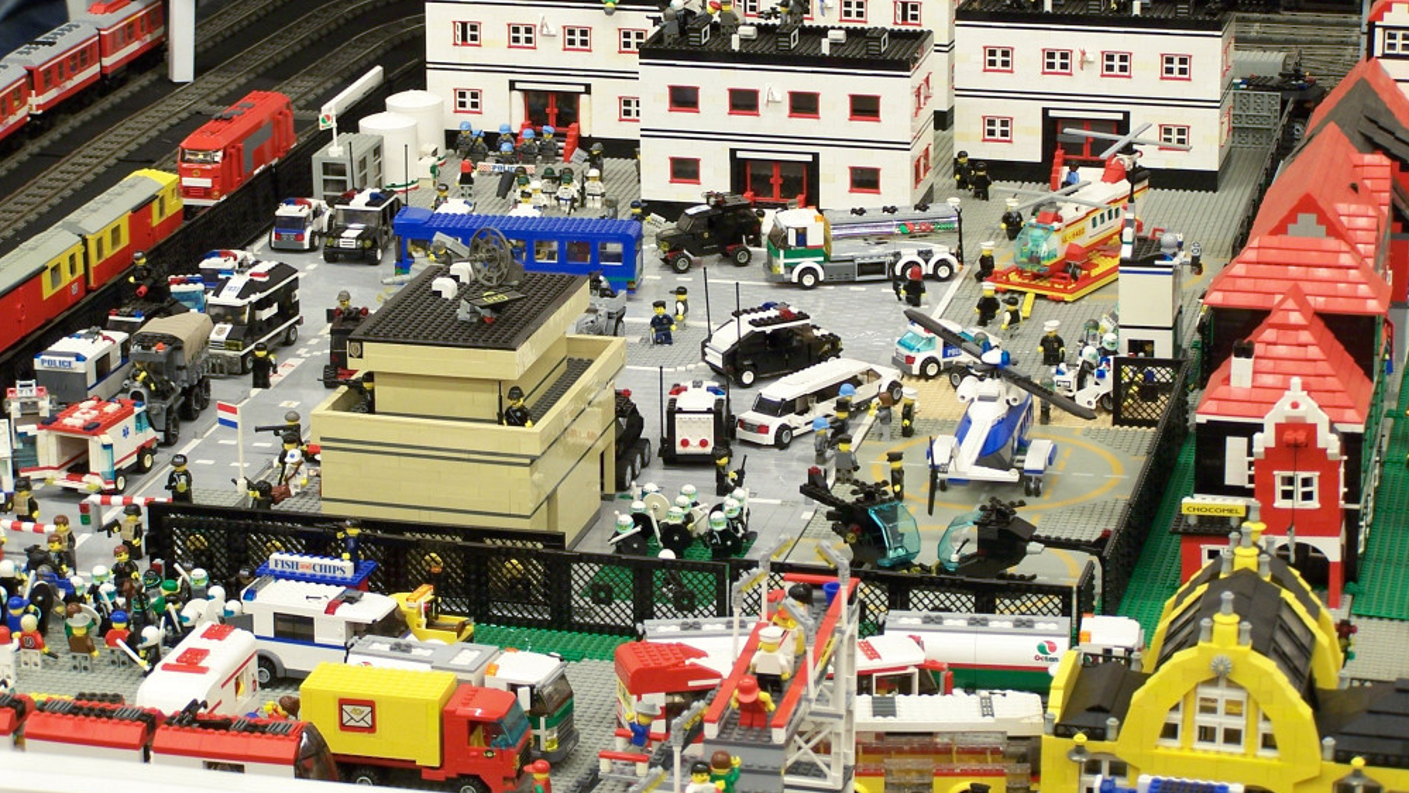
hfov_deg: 20.4
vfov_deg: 11.5
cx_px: 697
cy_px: 298
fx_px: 3923
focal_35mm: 105
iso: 80
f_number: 3.2
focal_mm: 15.6
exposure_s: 1/3
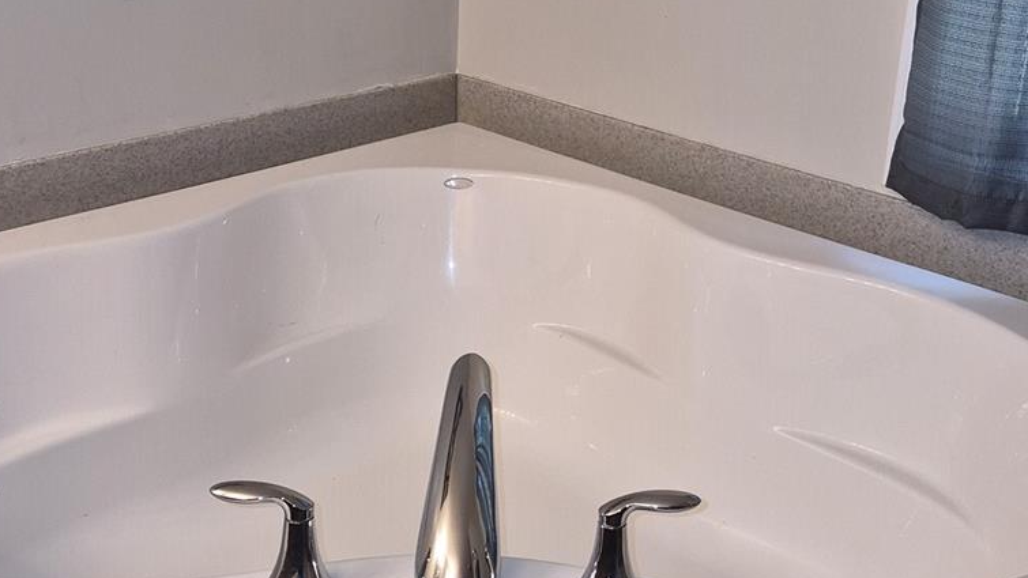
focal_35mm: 51
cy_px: 224
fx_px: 1390
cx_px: 549
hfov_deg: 40.6
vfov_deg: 23.5
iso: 100
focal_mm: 5.4
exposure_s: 1/40
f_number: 1.8
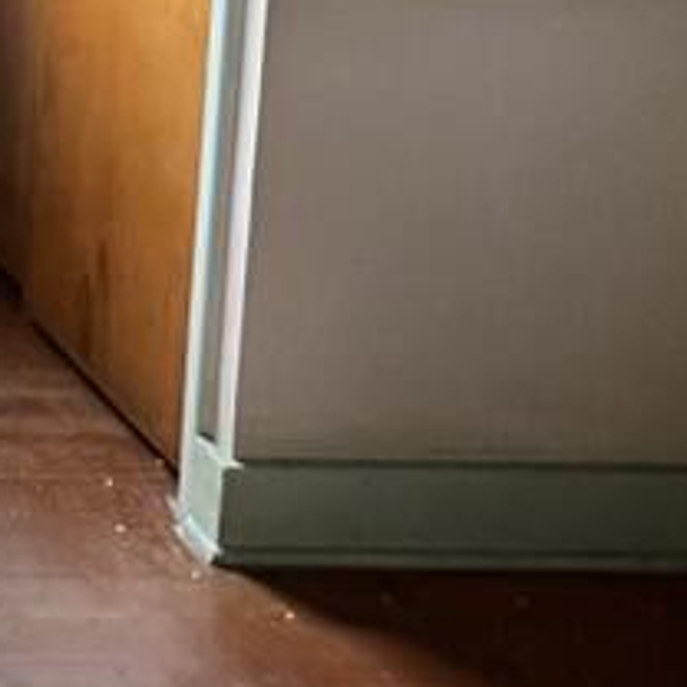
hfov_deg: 20.2
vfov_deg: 25.5
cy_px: -122
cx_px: -548
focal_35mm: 61
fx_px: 1370
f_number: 2.2
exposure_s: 1/60
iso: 640
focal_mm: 2.22
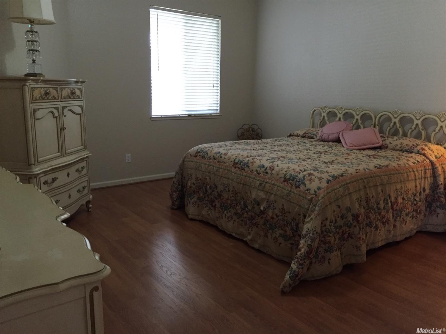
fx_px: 374
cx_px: 223
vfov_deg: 48.2
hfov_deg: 61.7
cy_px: 167
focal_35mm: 29
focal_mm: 4.15
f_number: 2.2
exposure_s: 1/30
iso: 250
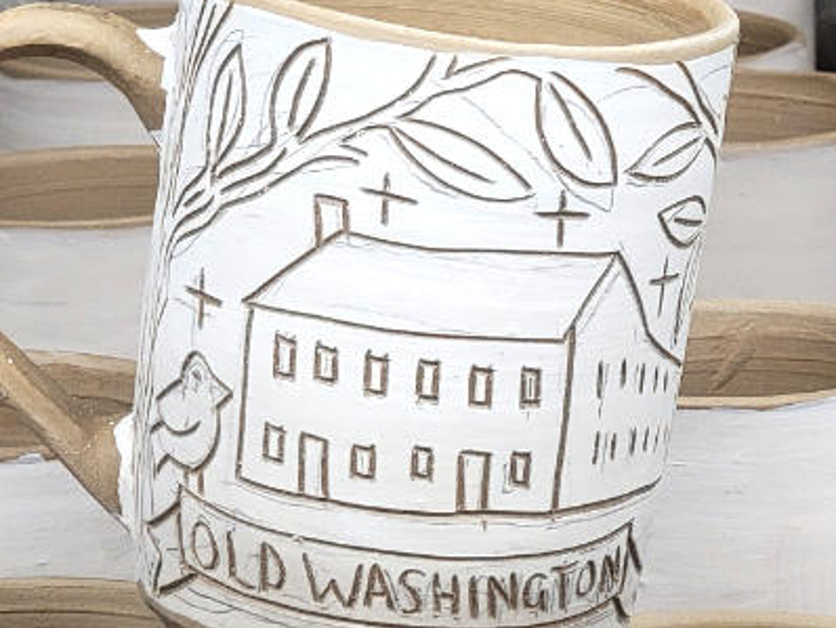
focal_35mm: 217
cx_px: 823
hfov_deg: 9.1
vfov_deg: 6.8
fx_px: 5244
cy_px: 552
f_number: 2.4
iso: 200
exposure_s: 1/60
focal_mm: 9
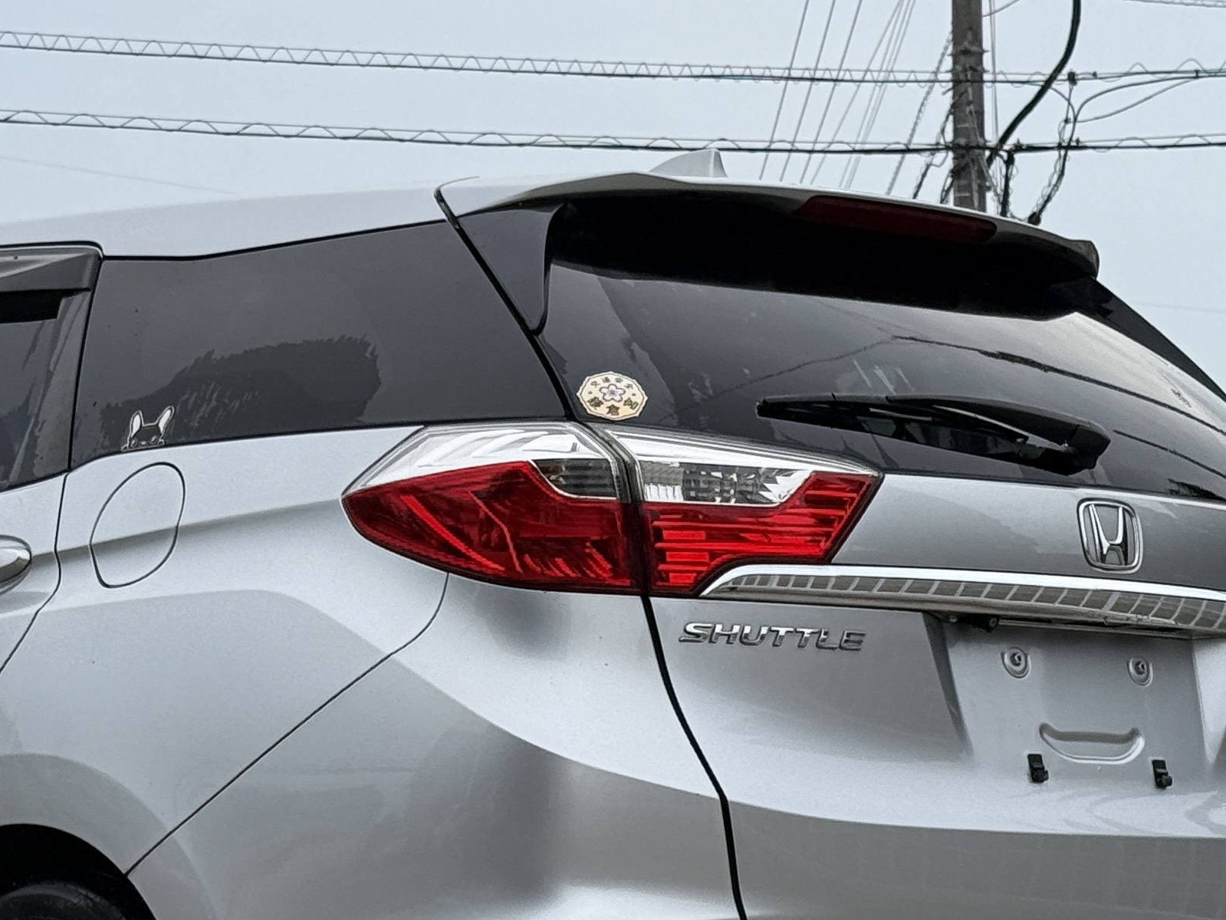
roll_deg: +1.5
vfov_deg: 12.2
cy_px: 659
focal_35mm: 121
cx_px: 248
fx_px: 4286
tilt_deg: +2.5
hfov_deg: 16.2
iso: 64
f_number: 1.78
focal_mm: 6.76
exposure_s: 1/2667
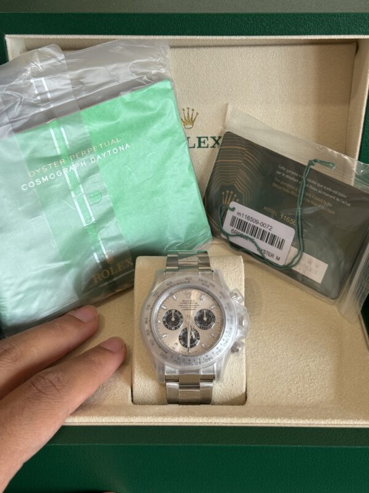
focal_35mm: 48
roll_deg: -0.7
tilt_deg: -31.9
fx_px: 682
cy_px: 246
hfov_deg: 30.3
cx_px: 184
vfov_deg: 39.7
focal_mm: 6.76
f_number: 1.78
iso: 80
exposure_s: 1/121
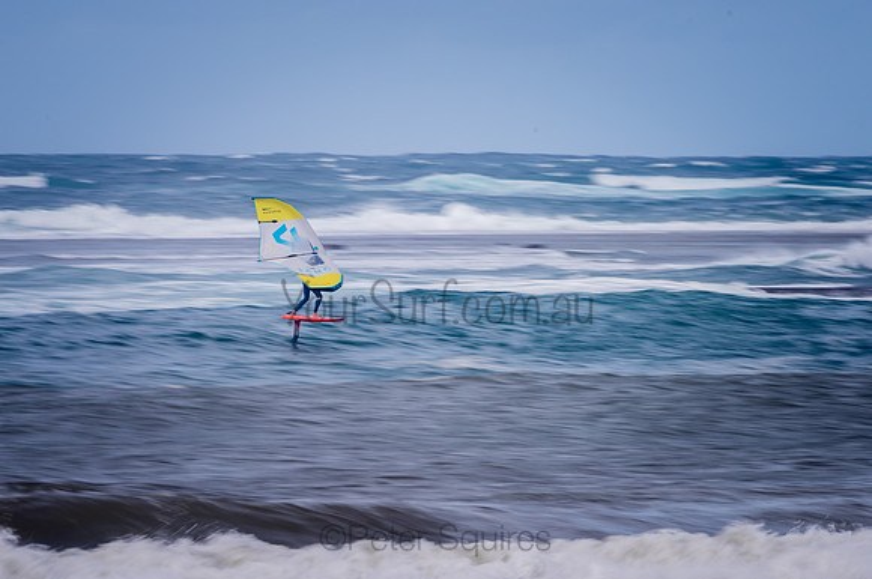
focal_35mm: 614
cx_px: 428
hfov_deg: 3.4
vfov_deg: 2.2
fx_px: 14852
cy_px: 256
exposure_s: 1/20
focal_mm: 500
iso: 31
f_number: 13
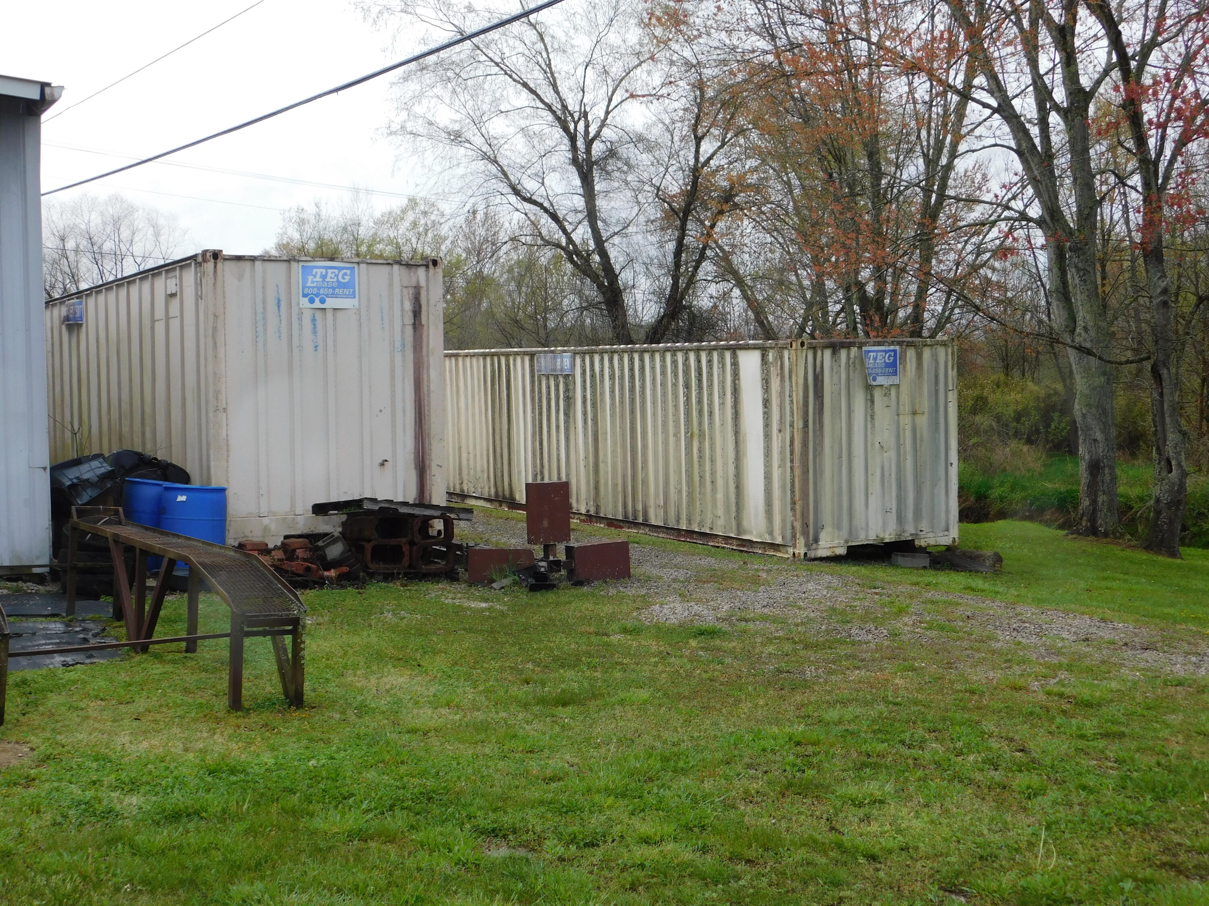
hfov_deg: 42.1
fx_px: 1572
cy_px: 453
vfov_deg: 32.2
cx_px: 604
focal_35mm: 45
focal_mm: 8
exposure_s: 1/800
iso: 125
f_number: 3.7
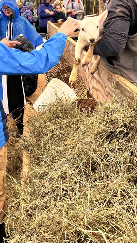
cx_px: 33
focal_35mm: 42
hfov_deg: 27.9
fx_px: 272
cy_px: 74
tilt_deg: -15.5
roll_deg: +2.0
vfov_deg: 47.3
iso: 40
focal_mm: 5.7
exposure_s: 1/216
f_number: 1.5
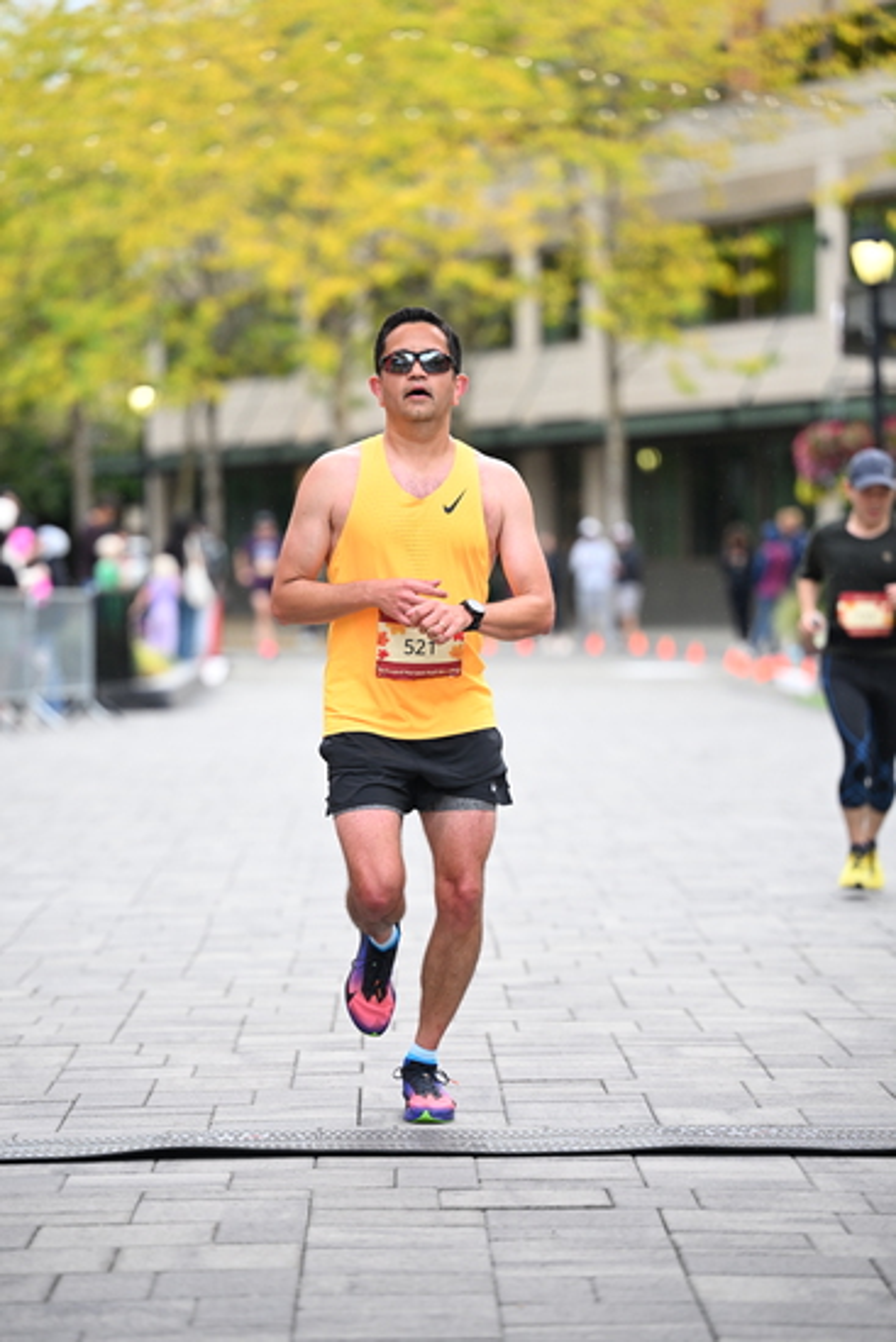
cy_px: 671
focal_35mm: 135
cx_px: 448
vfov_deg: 15.2
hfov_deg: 10.2
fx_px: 5036
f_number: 2.8
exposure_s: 1/1600
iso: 1250
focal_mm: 135
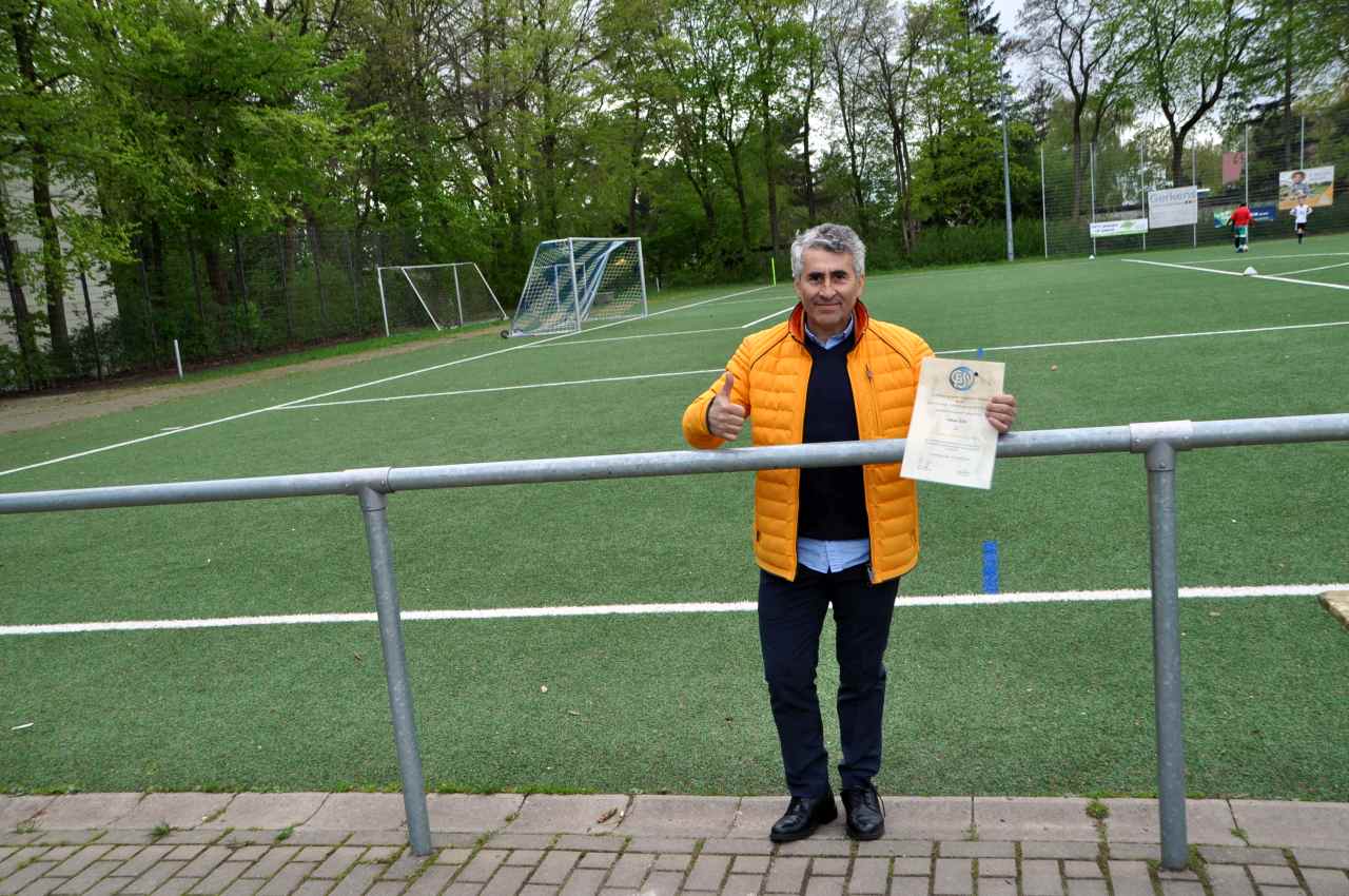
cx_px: 674
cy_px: 448
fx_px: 1235
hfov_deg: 57.3
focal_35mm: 33
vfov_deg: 39.9
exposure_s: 1/160
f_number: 6.3
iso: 200
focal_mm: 22
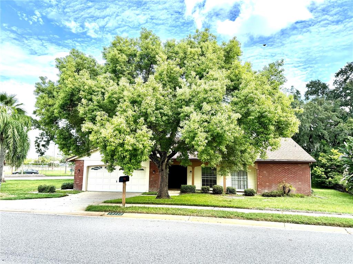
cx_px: 176
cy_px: 132
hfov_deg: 71.6
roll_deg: -0.7
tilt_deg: +8.1
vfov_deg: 56.8
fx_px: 245
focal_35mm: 24
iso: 100
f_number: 1.78
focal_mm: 6.76
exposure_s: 1/1855
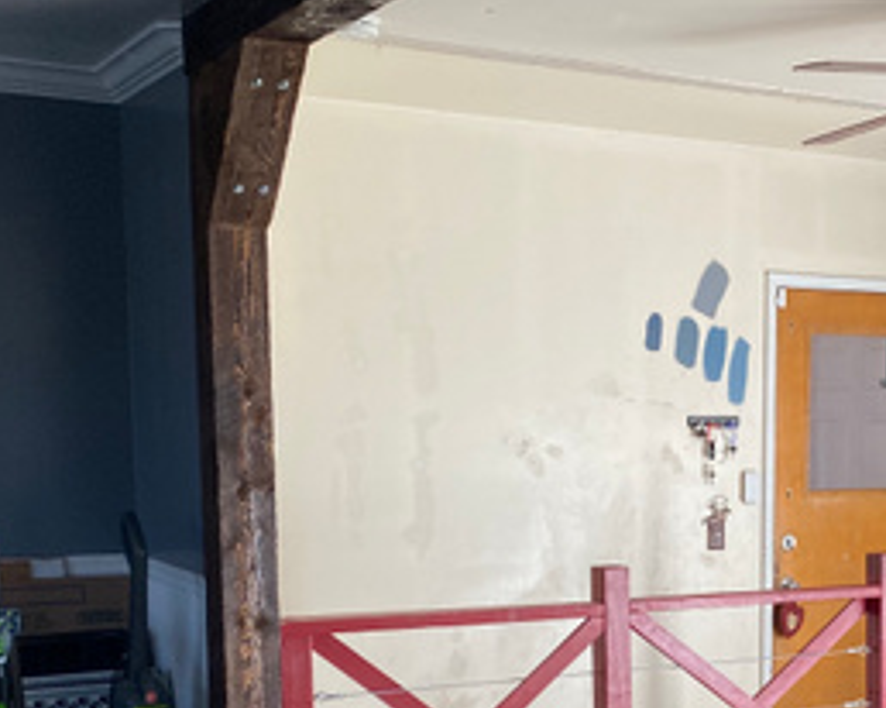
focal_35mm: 63
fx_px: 1651
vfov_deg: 23.5
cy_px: 653
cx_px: 756
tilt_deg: -8.6
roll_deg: -0.6
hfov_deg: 29.1
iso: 80
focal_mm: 4.25
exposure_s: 1/121
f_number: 1.8
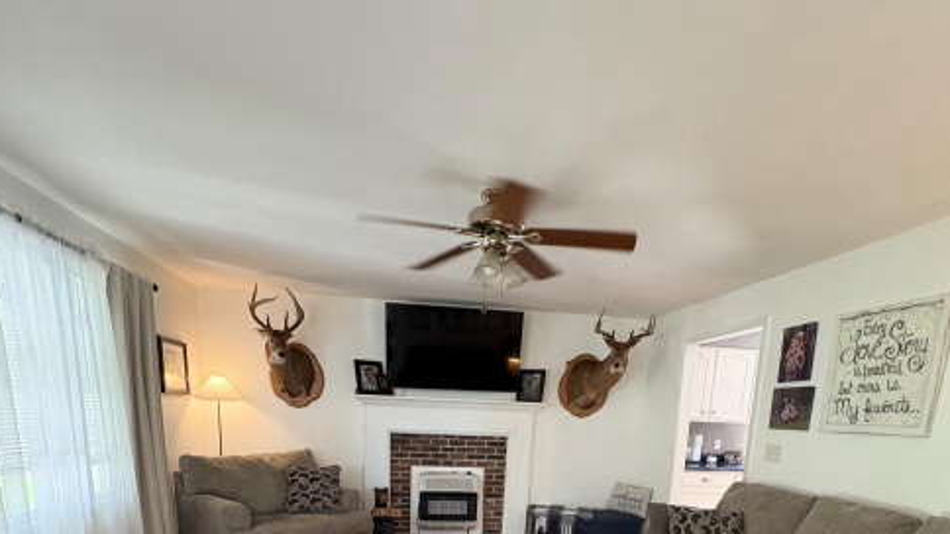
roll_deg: -2.2
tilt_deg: -11.7
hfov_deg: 83.9
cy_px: 529
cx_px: 481
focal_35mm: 21
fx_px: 529
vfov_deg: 45.5
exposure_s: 1/60
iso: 320
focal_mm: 2.22
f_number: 2.2
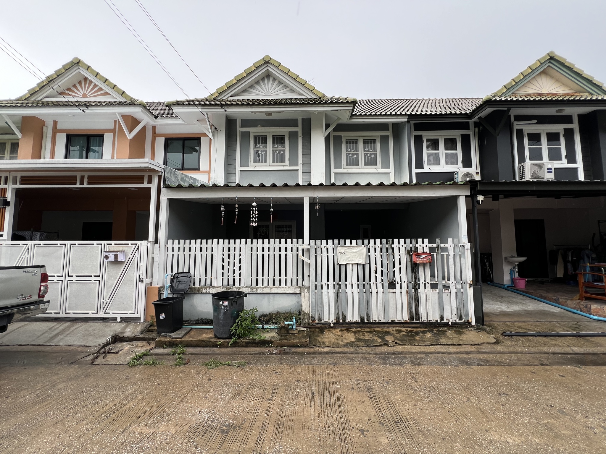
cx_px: 303
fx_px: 228
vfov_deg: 89.9
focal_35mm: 13
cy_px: 227
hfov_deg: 106.2
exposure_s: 1/192
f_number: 1.8
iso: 32
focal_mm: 1.57
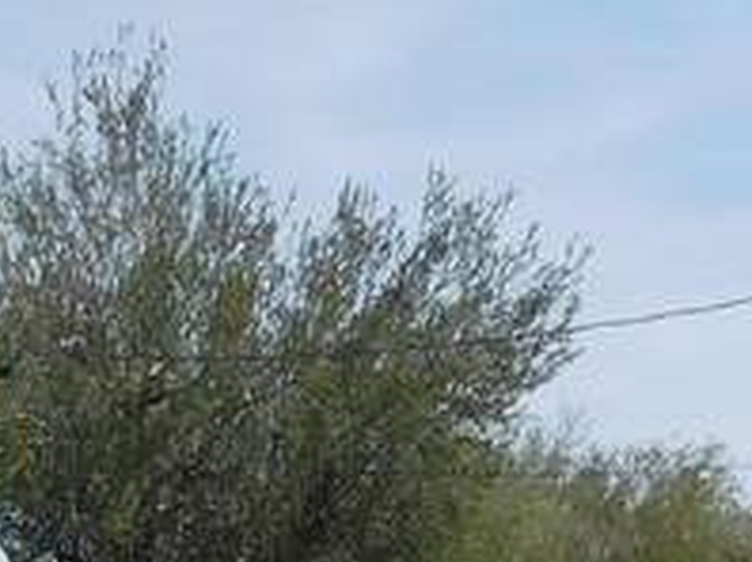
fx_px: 3233
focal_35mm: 149
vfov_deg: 9.6
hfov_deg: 13.3
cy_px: 900
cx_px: 270
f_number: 6
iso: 125
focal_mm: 4
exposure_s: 1/640
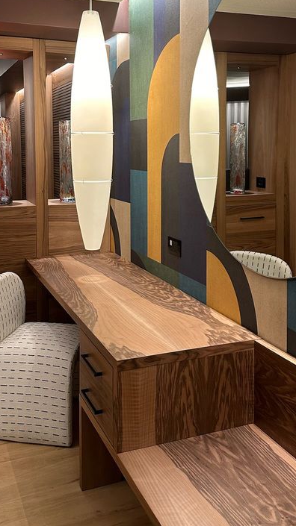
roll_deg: -1.0
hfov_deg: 31.2
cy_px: 181
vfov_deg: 51.9
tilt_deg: -1.6
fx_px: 531
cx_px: 147
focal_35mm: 38
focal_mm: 6.86
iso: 200
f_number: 1.78
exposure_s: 1/100
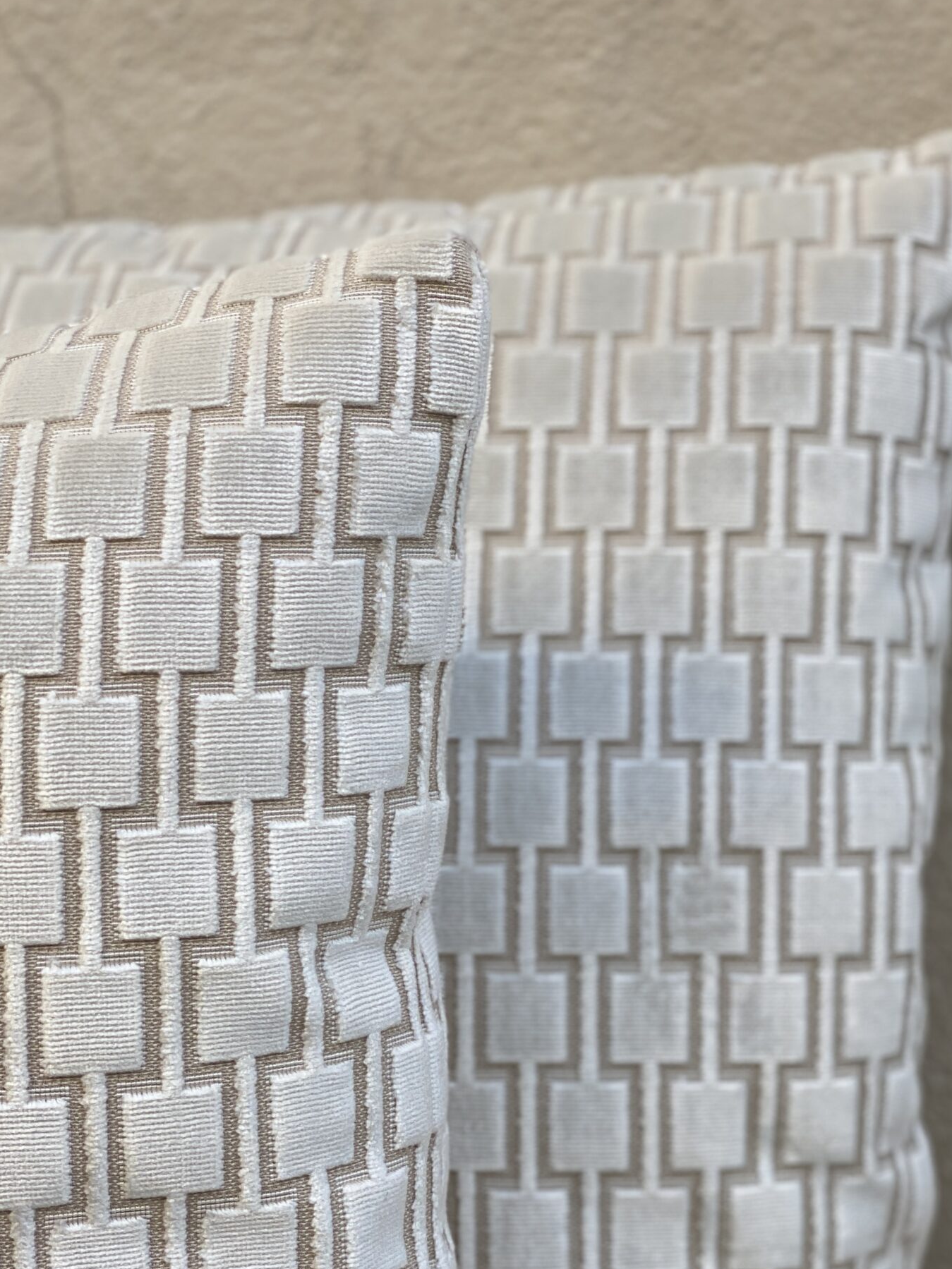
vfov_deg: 26.3
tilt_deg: -17.4
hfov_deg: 19.9
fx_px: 2714
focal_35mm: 74
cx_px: 473
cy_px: 646
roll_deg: +4.5
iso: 25
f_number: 2
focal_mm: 6
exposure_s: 1/122
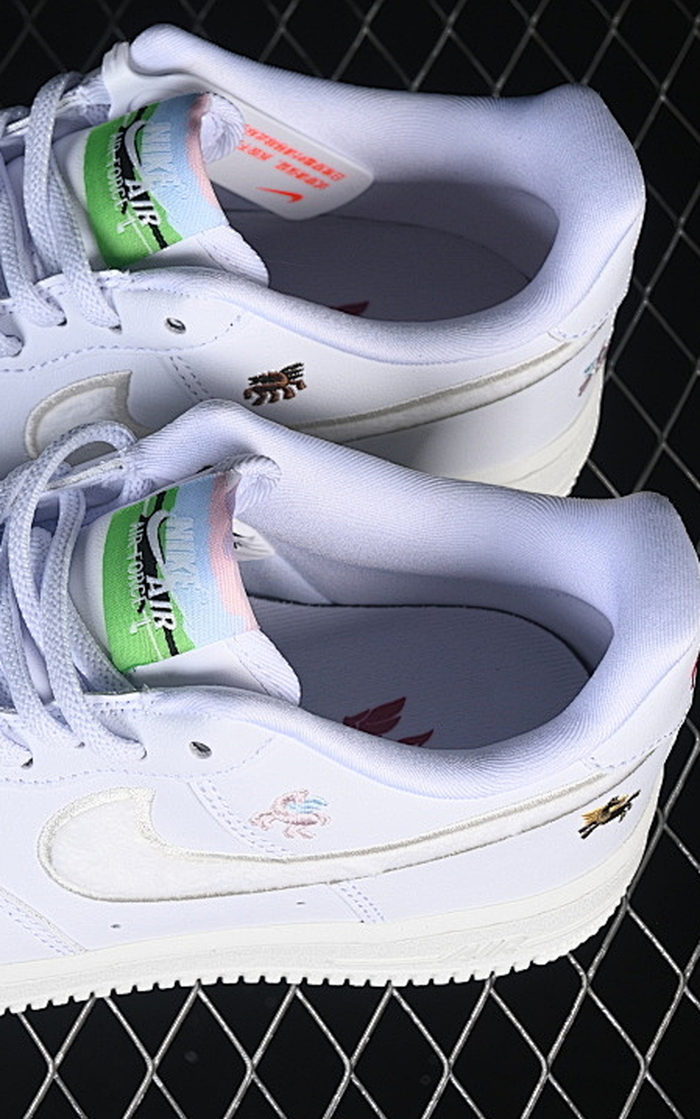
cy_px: 560
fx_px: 3509
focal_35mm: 115
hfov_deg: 11.3
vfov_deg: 18.1
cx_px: 64
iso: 160
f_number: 7.1
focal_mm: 50
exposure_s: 1/100
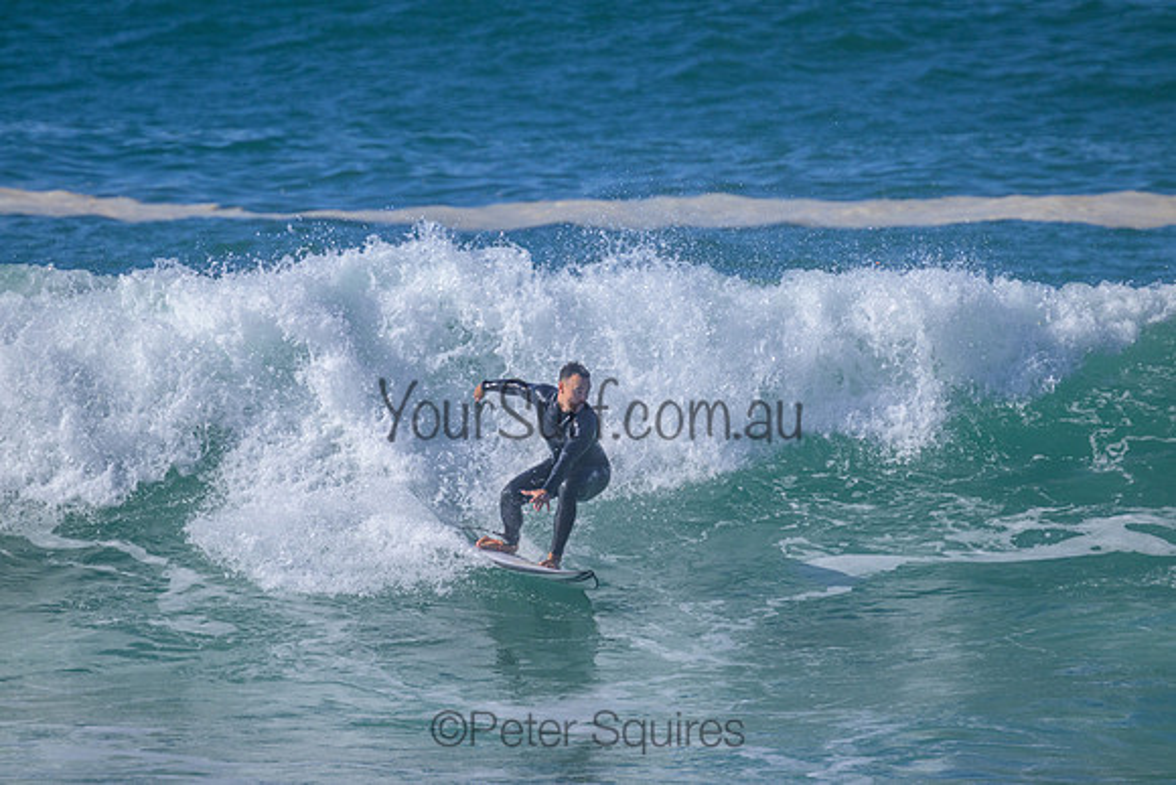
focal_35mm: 800
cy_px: 392
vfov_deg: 1.7
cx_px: 588
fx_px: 26138
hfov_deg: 2.6
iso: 1000
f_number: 11
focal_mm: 800
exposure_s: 1/2000
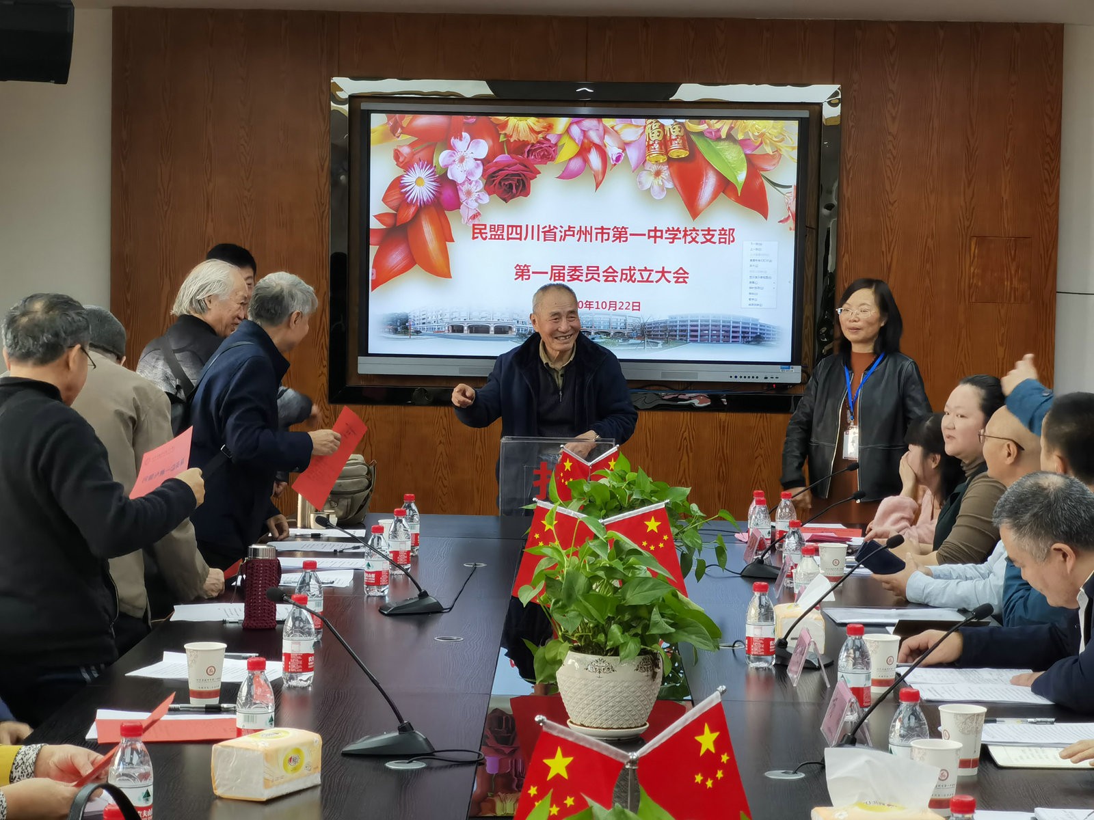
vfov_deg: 18.2
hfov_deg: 24.1
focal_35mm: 81
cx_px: 547
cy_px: 410
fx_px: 2560
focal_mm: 7.48
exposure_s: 1/100
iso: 160
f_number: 2.4
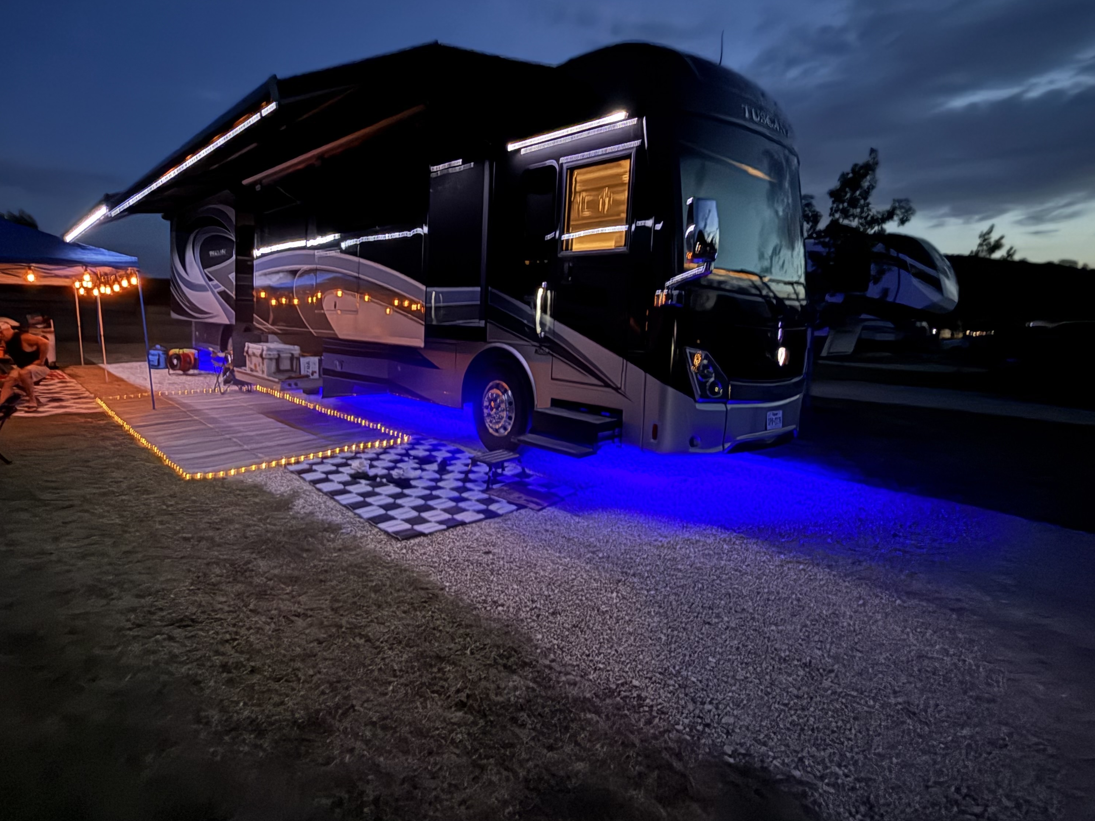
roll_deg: -0.9
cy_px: 374
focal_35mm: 19
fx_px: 601
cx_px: 481
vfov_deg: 68.5
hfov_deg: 84.3
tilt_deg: -4.9
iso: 1600
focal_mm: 2.22
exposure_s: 1/12
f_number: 2.2
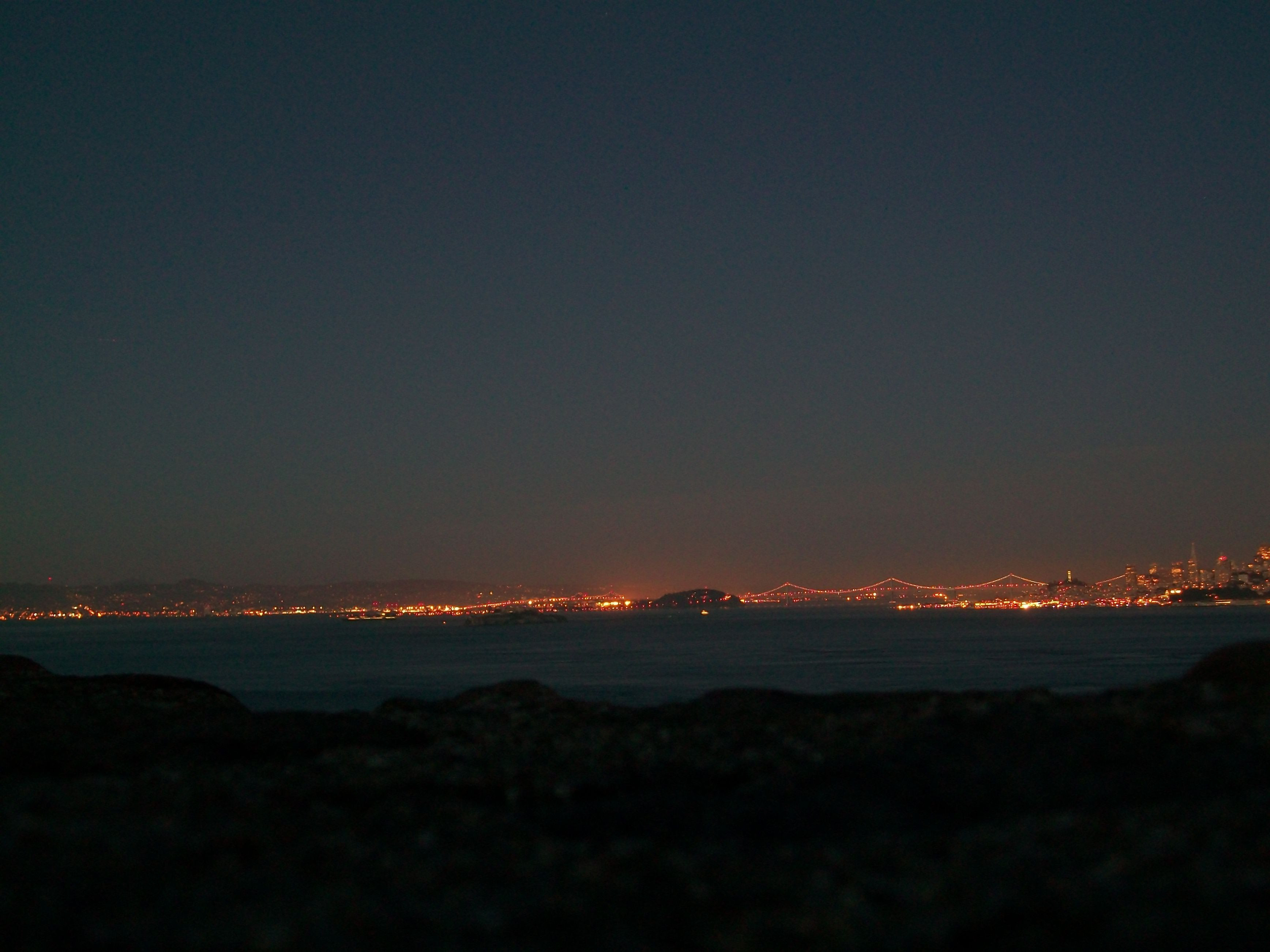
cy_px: 476
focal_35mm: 42
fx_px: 1541
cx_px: 635
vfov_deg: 34.3
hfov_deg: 44.8
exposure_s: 2
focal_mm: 7.1
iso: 80
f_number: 3.2
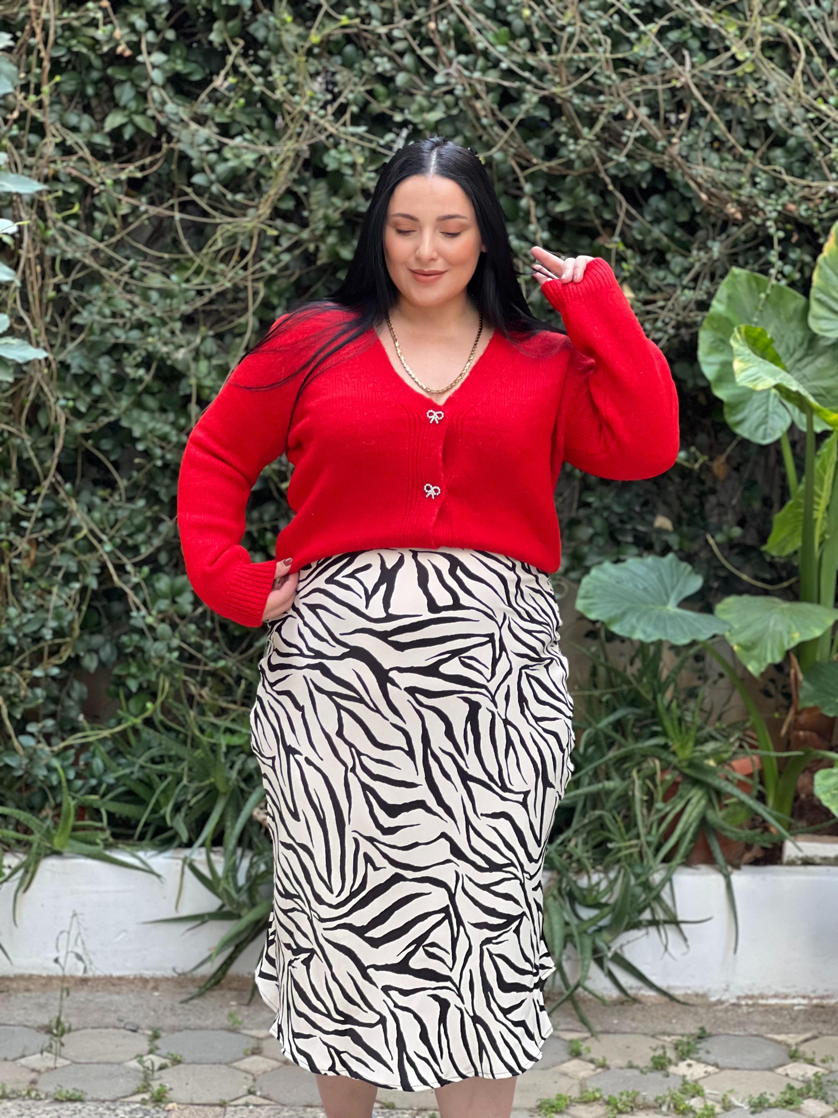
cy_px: 559
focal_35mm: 77
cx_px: 419
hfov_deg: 19.1
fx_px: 2485
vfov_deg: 25.3
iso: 200
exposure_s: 1/121
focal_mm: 9
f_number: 2.8
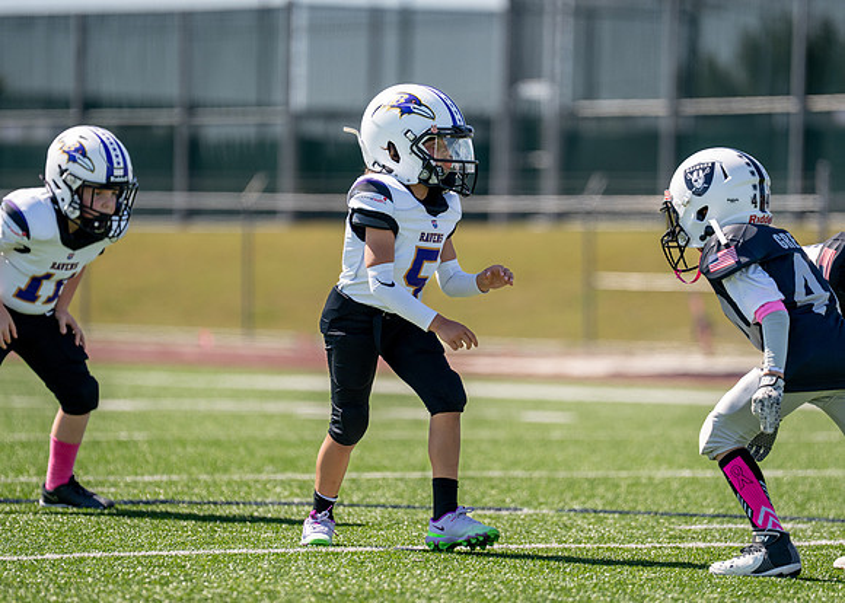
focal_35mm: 244
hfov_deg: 8.3
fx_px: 5857
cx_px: 446
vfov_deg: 5.9
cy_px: 299
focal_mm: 200
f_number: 2.8
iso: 200
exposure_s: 1/3200
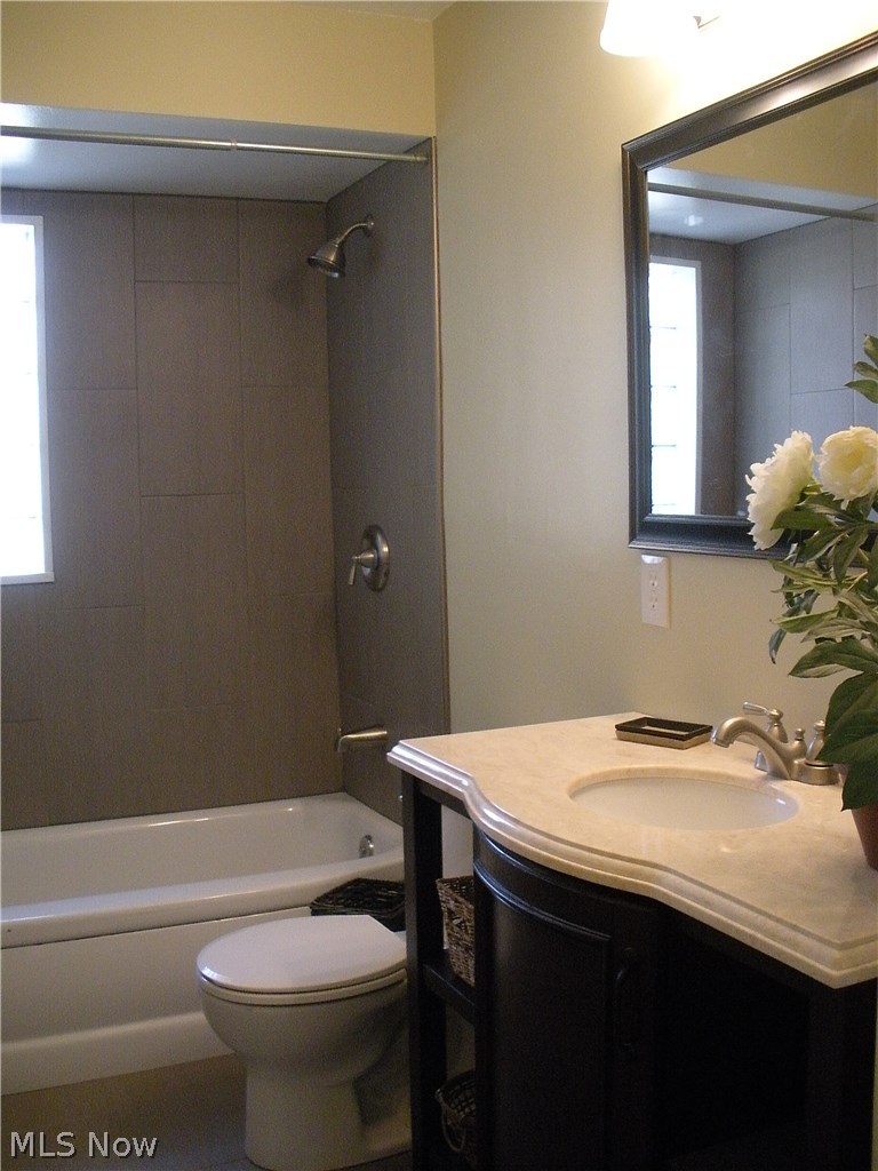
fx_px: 1217
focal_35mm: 36
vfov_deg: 51.4
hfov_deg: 39.7
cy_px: 586
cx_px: 439
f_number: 3.5
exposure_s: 1/25.5
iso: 400
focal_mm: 6.3
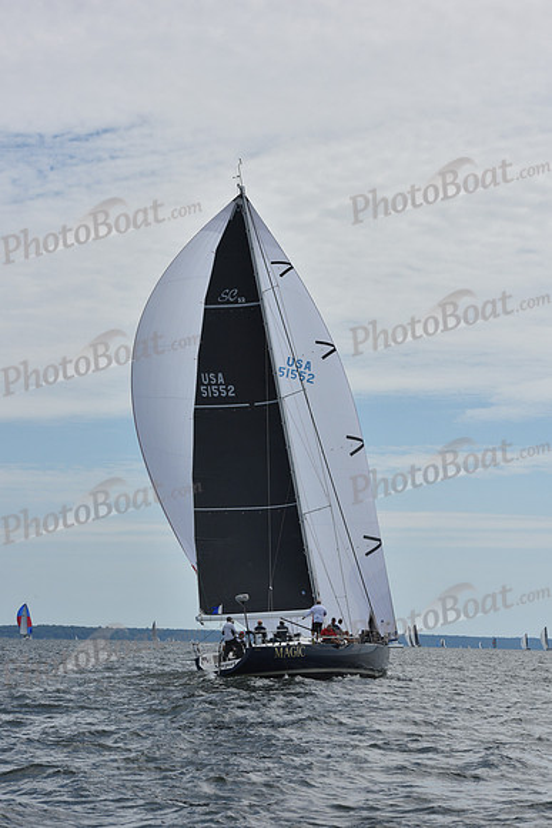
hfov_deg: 12.5
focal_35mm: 110
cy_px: 414
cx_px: 276
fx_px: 2528
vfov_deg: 18.6
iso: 320
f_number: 11
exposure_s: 1/1000
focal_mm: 110
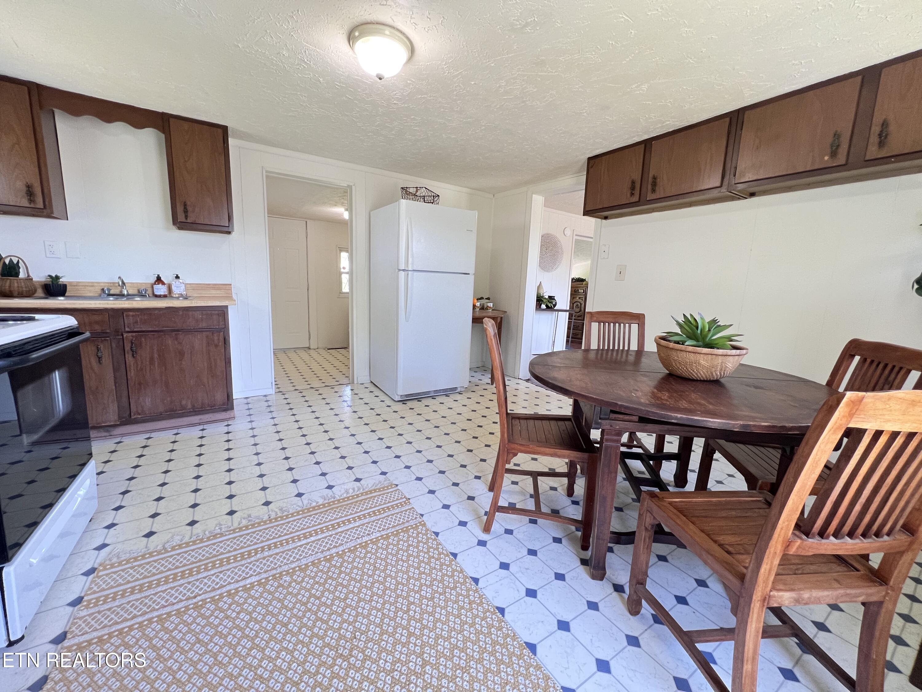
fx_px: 346
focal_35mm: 13
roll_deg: -2.2
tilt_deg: -8.9
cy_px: 346
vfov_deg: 89.9
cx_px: 461
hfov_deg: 106.2
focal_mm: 1.57
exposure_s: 1/60
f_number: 1.8
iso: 250
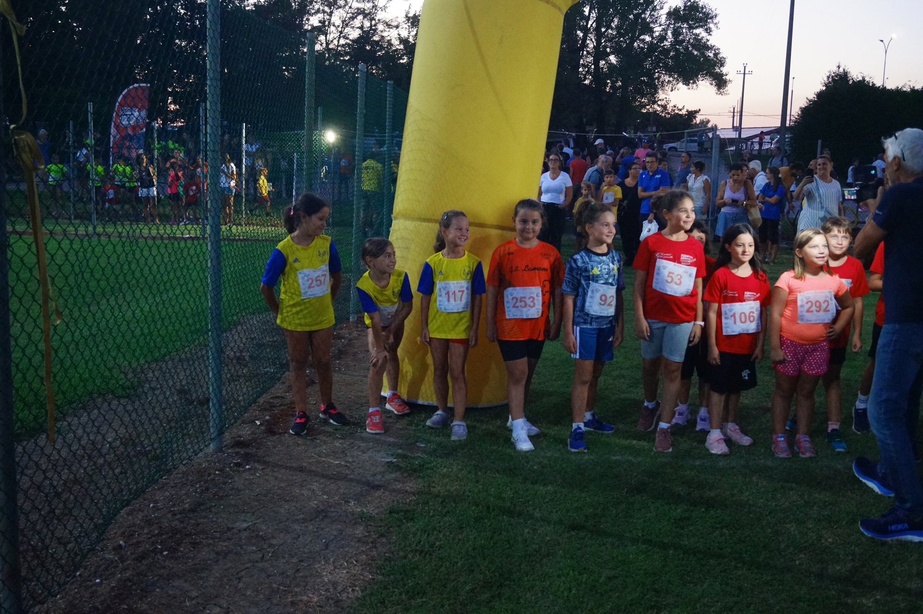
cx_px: 462
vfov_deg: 36.8
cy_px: 307
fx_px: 922
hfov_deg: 53.2
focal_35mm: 36
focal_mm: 24
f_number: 4
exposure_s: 1/125
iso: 3200
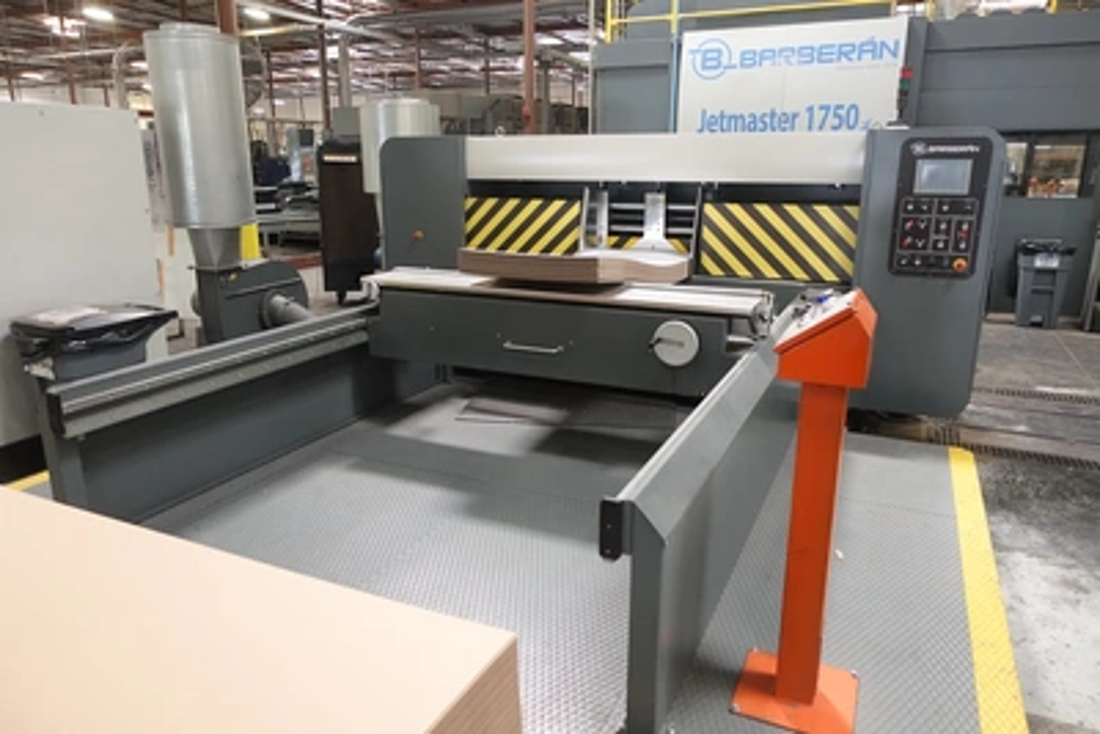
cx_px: 550
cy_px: 367
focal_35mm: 24
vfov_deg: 53.2
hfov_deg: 73.7
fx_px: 734
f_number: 1.8
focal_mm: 8.8
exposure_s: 1/250
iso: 2000
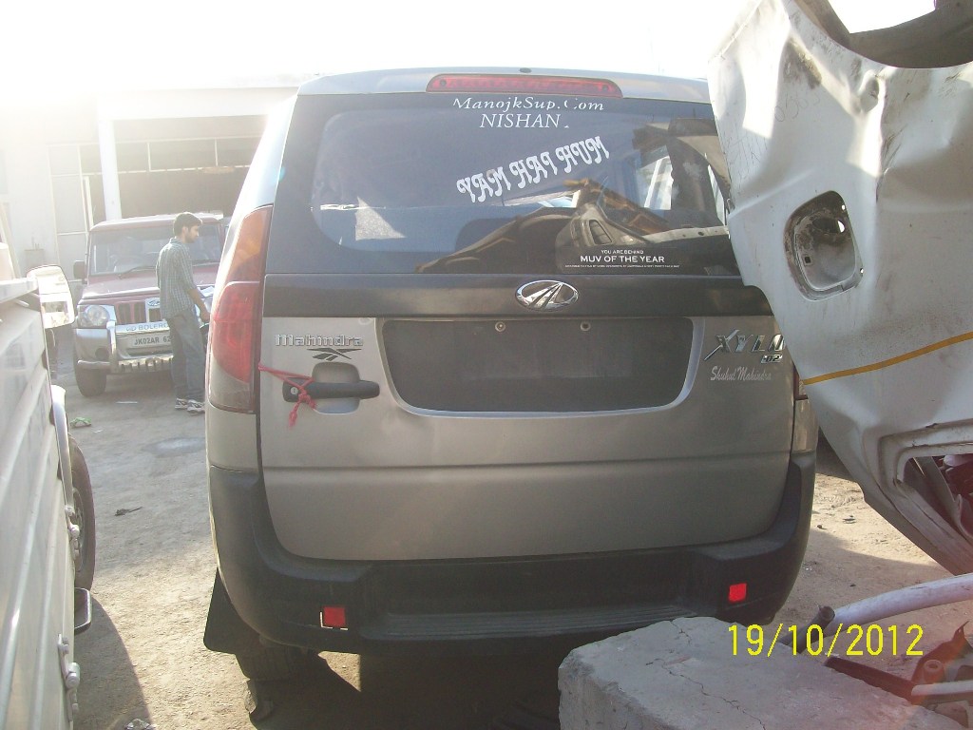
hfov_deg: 51.4
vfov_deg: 39.7
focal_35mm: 36
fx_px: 1012
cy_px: 365
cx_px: 486
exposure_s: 1/208
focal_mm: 6
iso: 80
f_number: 2.7
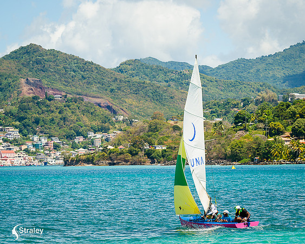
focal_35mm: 205
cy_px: 117
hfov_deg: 9.4
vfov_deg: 7.5
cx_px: 200
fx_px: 1849
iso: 140
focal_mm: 155
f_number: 8
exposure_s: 1/320
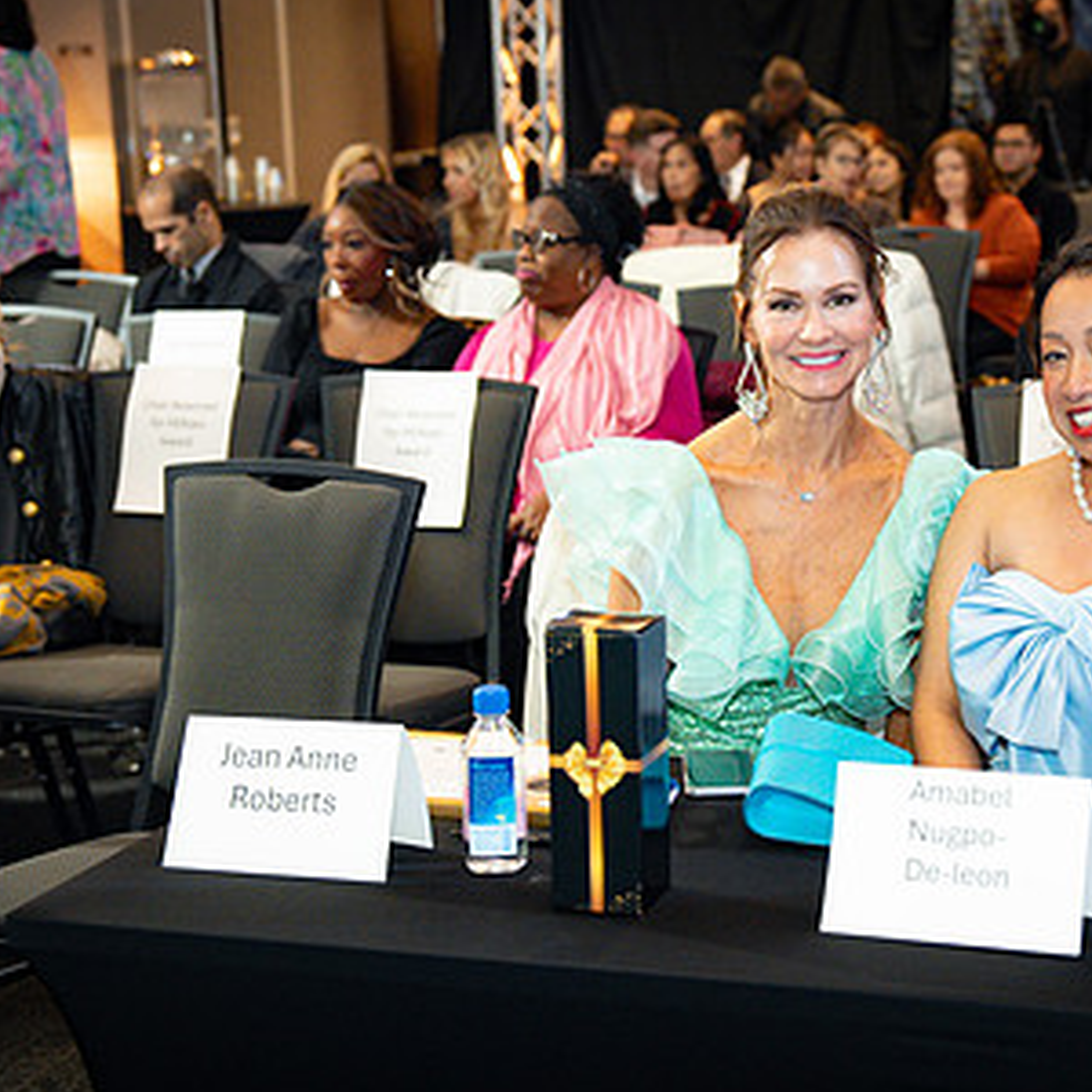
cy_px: 555
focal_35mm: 69
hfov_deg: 24.9
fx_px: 2463
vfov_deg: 25.0
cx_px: 724
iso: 3200
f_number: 2.8
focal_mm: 42
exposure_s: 1/125
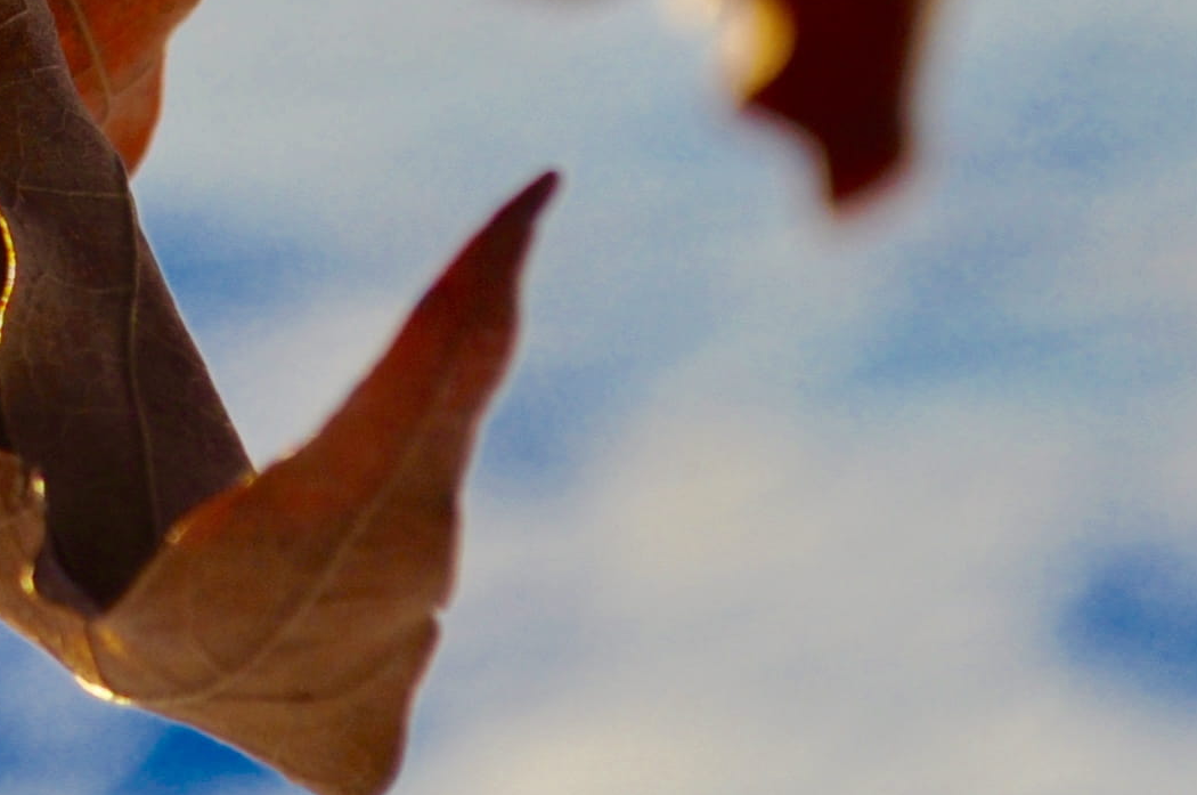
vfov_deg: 4.6
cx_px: -1112
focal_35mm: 294
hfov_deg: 6.8
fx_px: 9762
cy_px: -488
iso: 200
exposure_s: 1/320
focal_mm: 48
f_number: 9
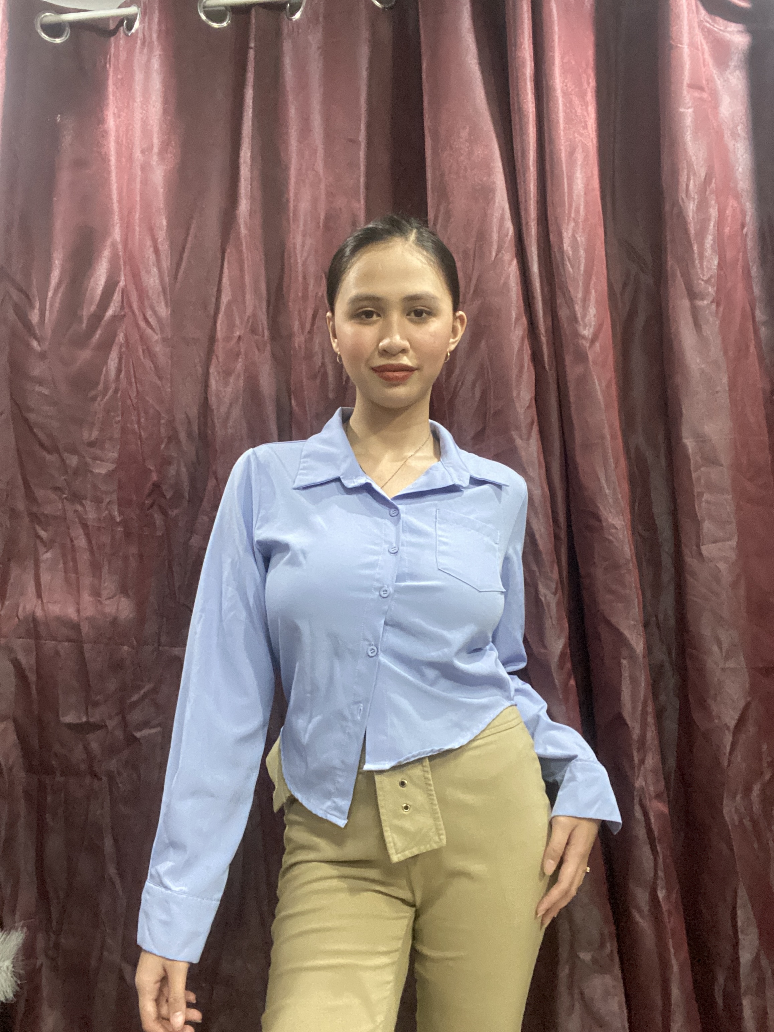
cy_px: 516
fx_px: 894
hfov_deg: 46.8
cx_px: 387
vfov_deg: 60.0
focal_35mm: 30
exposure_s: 1/30
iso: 640
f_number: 2.2
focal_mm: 2.71
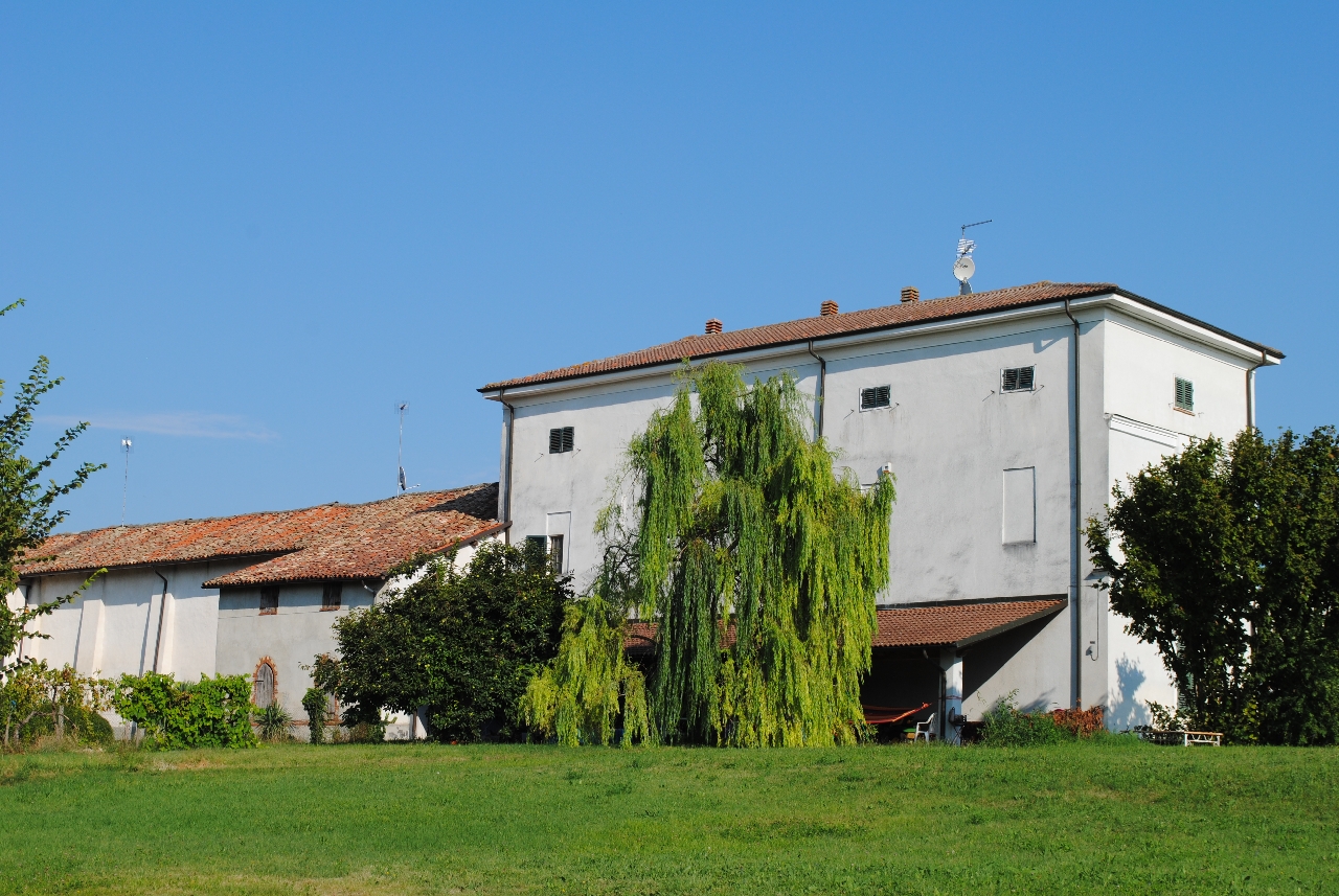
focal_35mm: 63
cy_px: 448
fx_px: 2346
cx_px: 670
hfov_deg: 31.9
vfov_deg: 21.6
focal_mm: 42
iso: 100
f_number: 9
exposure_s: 1/320
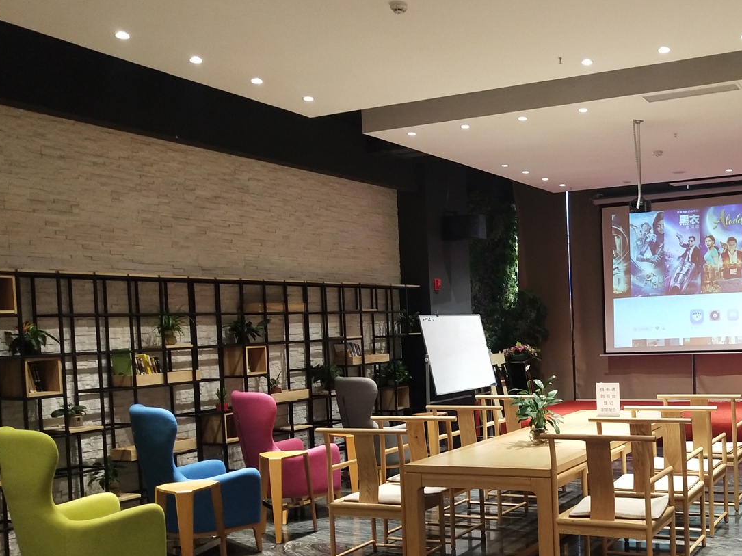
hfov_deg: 40.3
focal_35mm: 46
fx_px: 986
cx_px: 536
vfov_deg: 31.3
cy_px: 359
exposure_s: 1/50
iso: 354
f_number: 1.8
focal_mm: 3.95
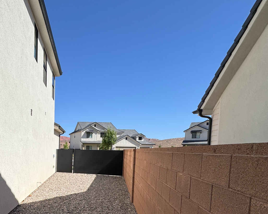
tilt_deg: -2.5
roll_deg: -0.8
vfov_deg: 54.1
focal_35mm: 25
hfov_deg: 58.3
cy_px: 162
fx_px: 198
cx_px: 27
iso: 50
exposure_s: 1/3390
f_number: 2.2
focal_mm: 2.22
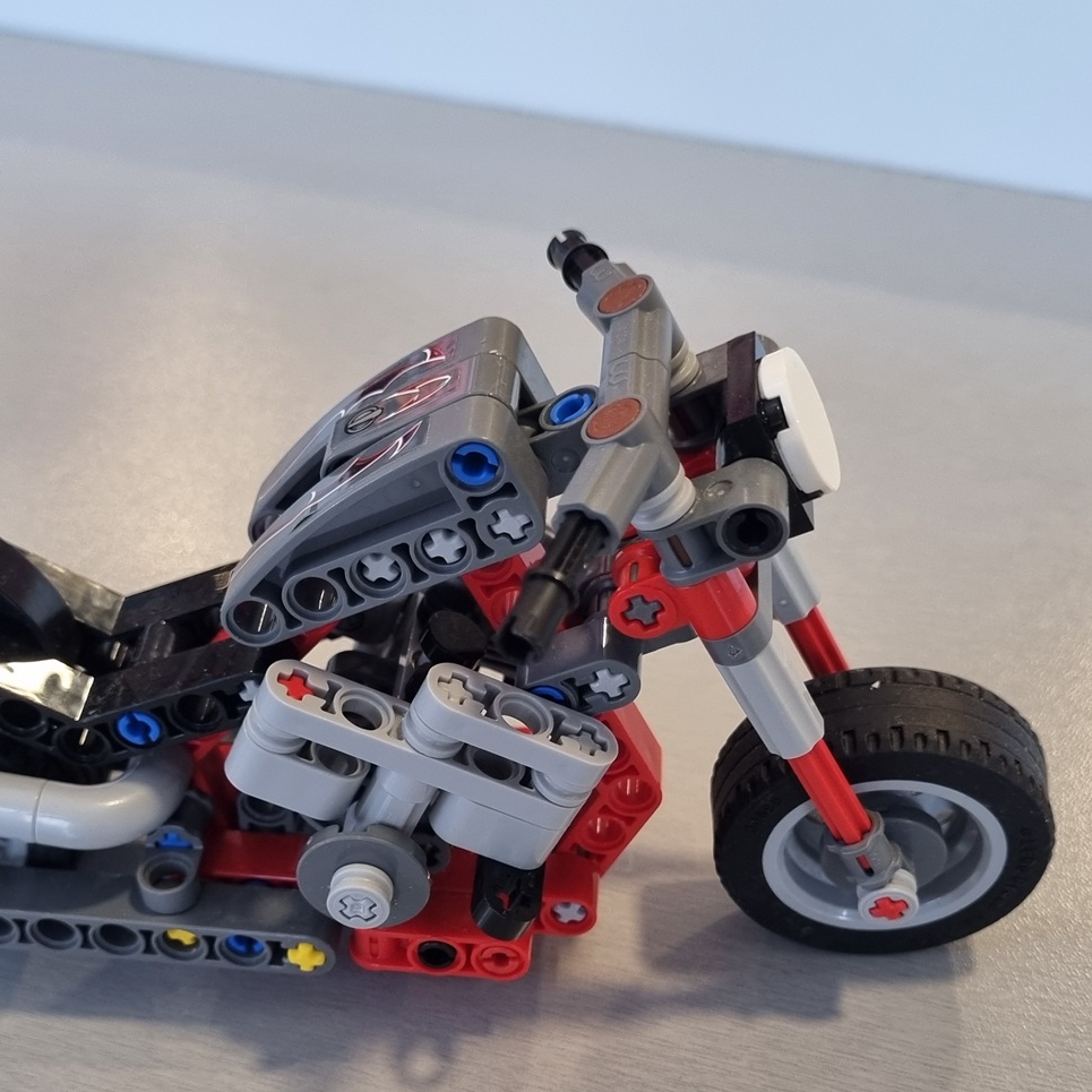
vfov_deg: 34.8
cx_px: 560
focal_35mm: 48
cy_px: 774
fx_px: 1713
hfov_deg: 35.4
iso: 200
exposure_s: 1/100
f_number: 1.8
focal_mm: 5.4
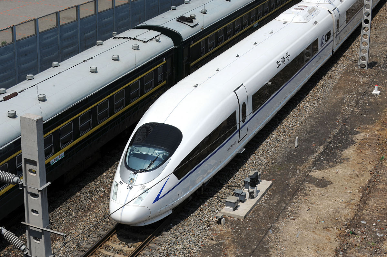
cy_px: 128
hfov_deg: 28.9
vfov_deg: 19.4
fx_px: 752
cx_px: 194
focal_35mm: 70
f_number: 11
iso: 250
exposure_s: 1/500
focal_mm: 70
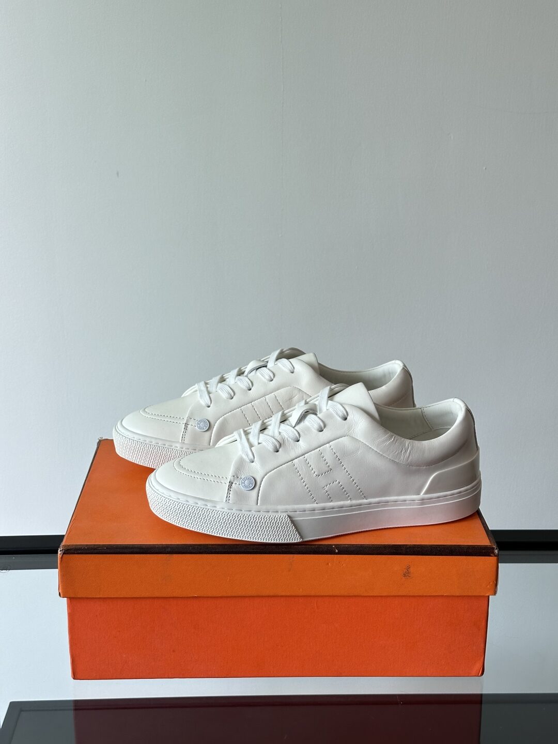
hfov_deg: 30.3
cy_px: 372
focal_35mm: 48
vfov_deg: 39.7
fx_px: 1032
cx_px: 279
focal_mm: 6.86
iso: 64
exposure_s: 1/361
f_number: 1.78
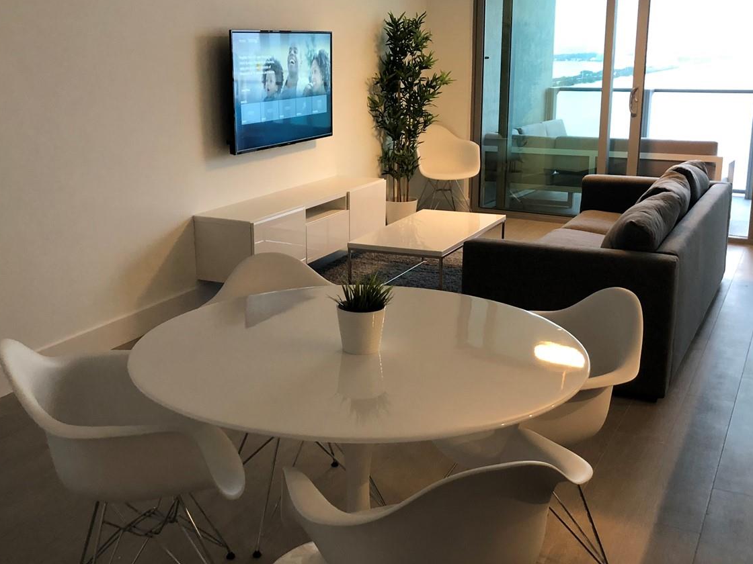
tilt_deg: -14.6
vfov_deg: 36.0
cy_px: 280
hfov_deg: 46.7
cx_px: 335
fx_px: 870
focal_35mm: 40
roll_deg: +0.6
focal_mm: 4
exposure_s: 1/15
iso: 64
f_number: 1.8
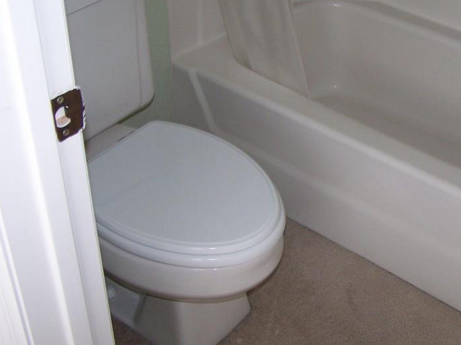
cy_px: 153
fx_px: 746
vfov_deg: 26.1
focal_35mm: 56
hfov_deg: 34.1
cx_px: 301
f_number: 2.8
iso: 80
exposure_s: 1/60
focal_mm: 6.3
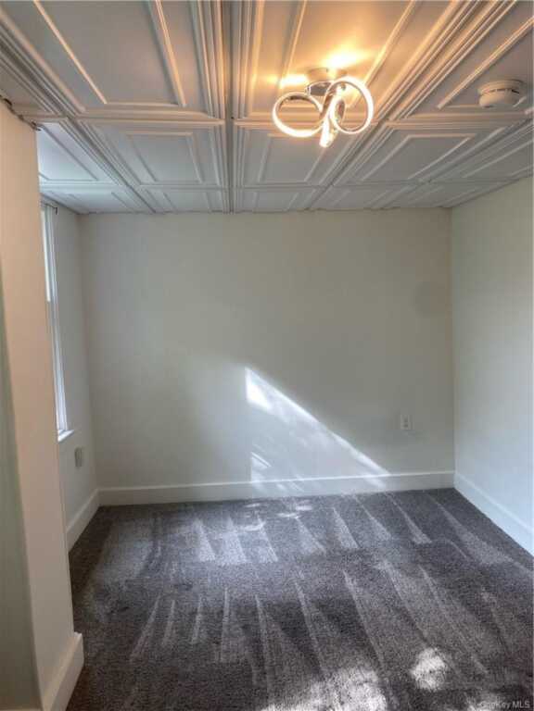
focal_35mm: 26
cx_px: 267
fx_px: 535
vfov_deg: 67.3
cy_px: 356
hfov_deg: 53.1
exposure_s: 1/120
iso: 80
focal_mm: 4.25
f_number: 1.8
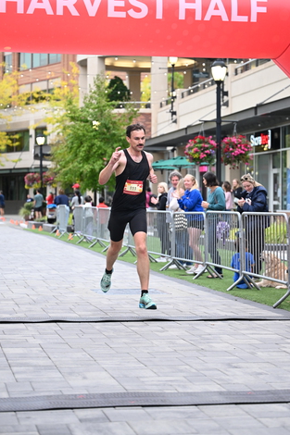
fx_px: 991
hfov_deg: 16.6
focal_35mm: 82
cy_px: 184
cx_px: 165
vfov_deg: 24.7
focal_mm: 70
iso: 1600
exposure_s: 1/800
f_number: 2.8
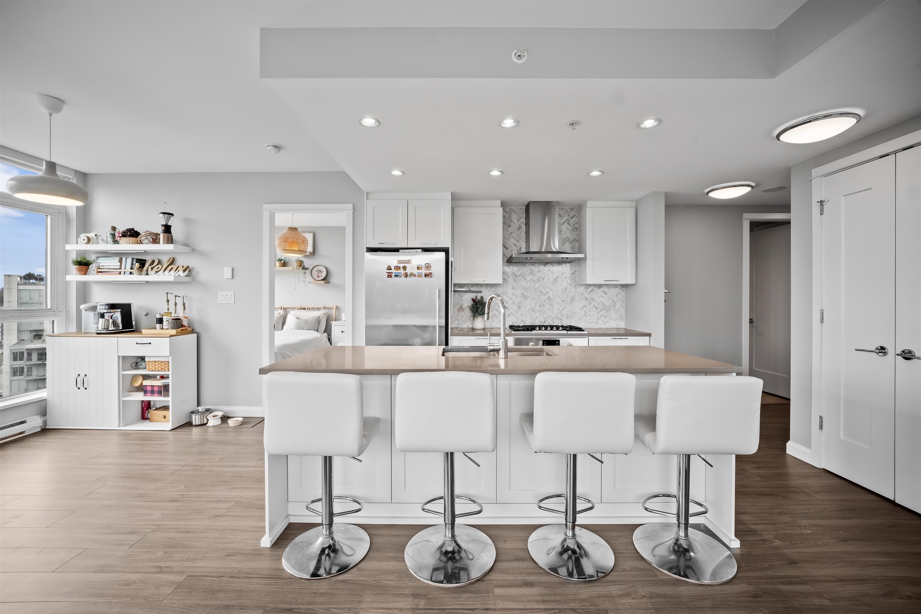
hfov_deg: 106.3
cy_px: 307
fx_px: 345
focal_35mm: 14
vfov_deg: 83.3
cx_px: 460
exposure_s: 1/5
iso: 250
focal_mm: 9
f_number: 9
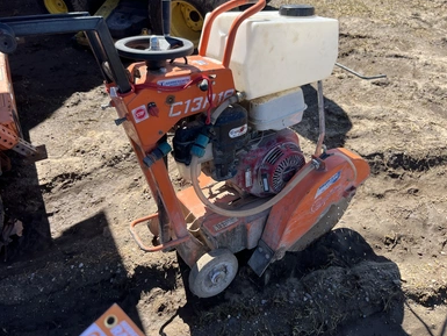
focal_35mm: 27
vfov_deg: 51.4
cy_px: 165
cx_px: 222
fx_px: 349
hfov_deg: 65.3
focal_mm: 5.1
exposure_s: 1/1458
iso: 50
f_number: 1.6
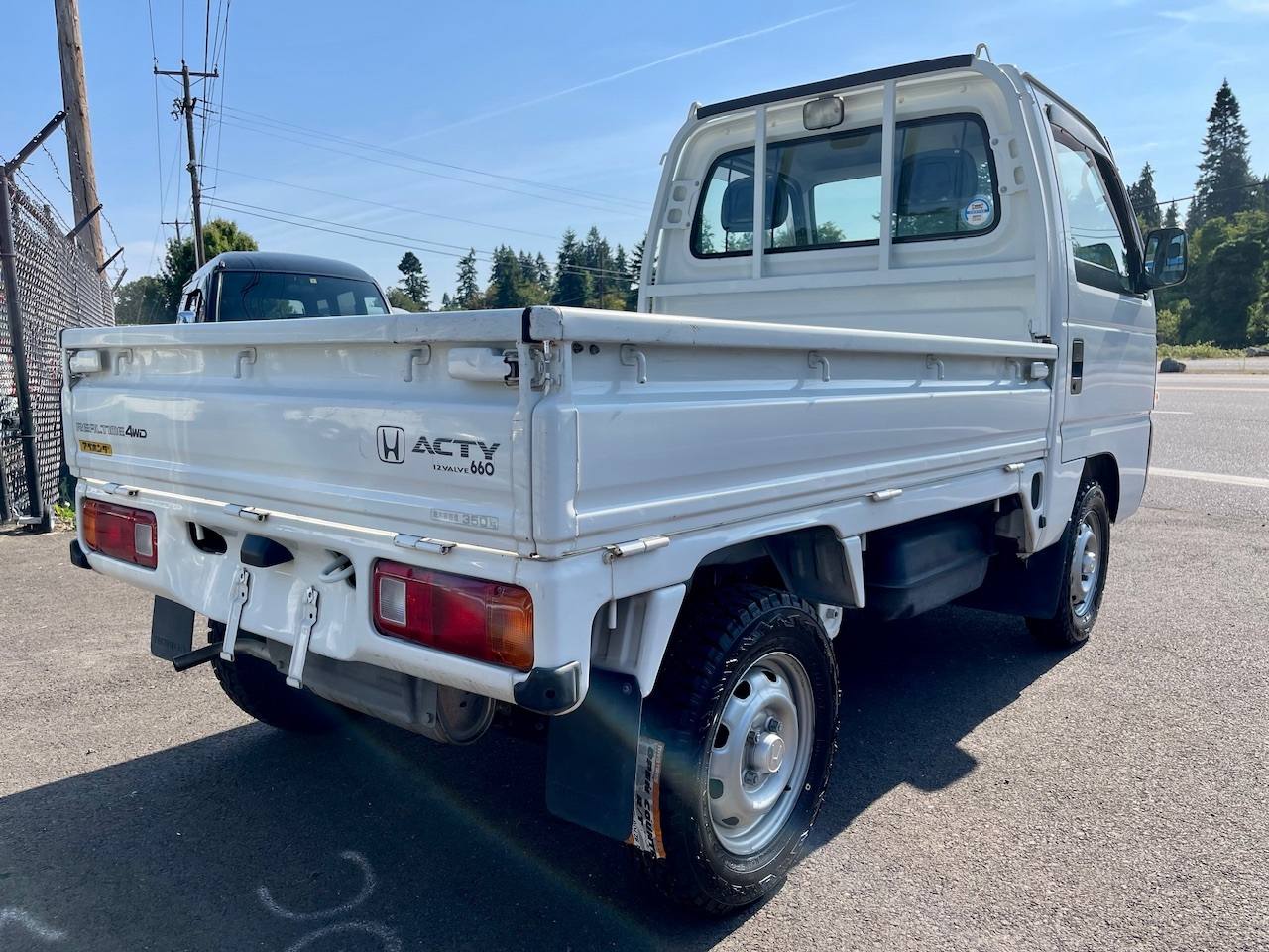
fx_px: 916
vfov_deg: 54.9
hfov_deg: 69.4
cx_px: 634
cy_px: 476
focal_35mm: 25
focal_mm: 5.1
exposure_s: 1/2545
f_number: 1.6
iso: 32
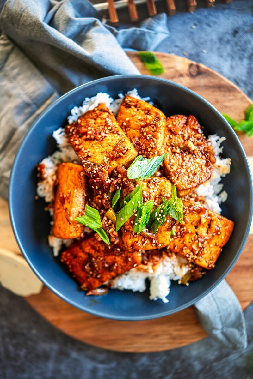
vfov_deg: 43.6
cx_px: 126
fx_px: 474
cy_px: 190
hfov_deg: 29.9
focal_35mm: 45
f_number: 2
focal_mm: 45
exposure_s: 1/60
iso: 100
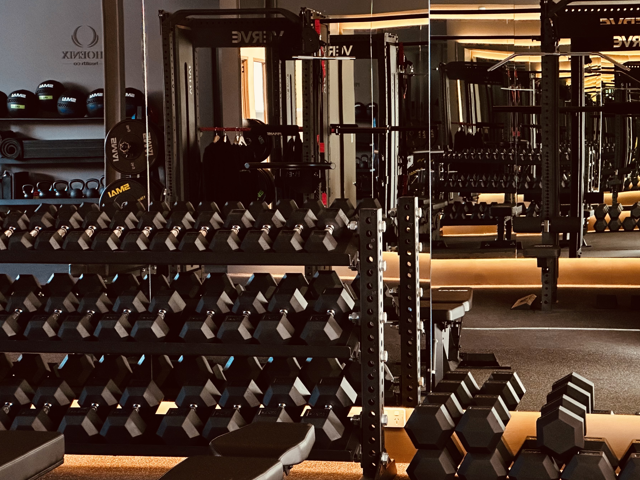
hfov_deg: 22.5
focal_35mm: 87
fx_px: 1608
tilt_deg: -5.0
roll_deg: +0.8
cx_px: 347
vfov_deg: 17.0
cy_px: 269
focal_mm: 9
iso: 2000
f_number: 2.8
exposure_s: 1/30
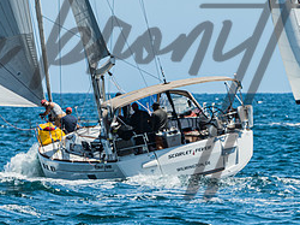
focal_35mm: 1013
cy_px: 92
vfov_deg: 1.5
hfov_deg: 2.0
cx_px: 52
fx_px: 8771
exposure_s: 1/400
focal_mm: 350
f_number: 9
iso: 320
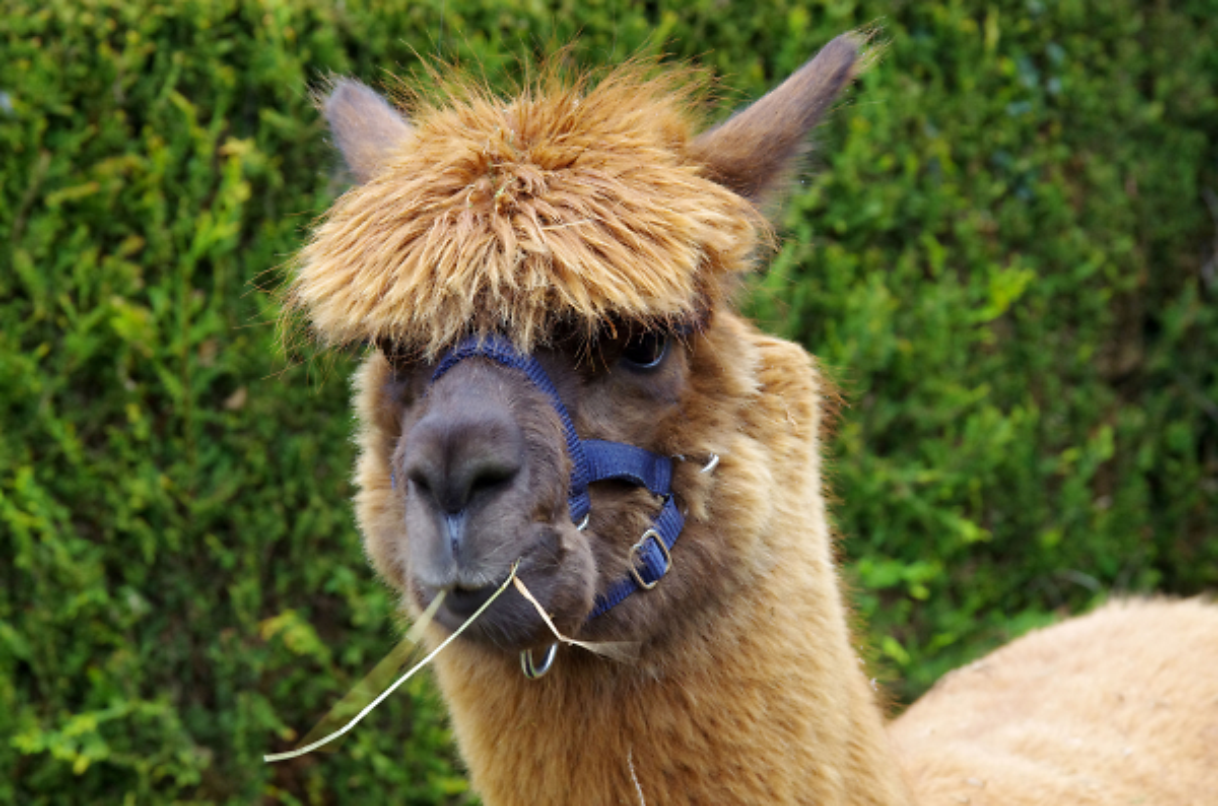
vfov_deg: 13.0
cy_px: 403
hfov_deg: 19.5
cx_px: 609
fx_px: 3544
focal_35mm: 105
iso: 1000
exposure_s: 1/125
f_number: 9
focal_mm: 70
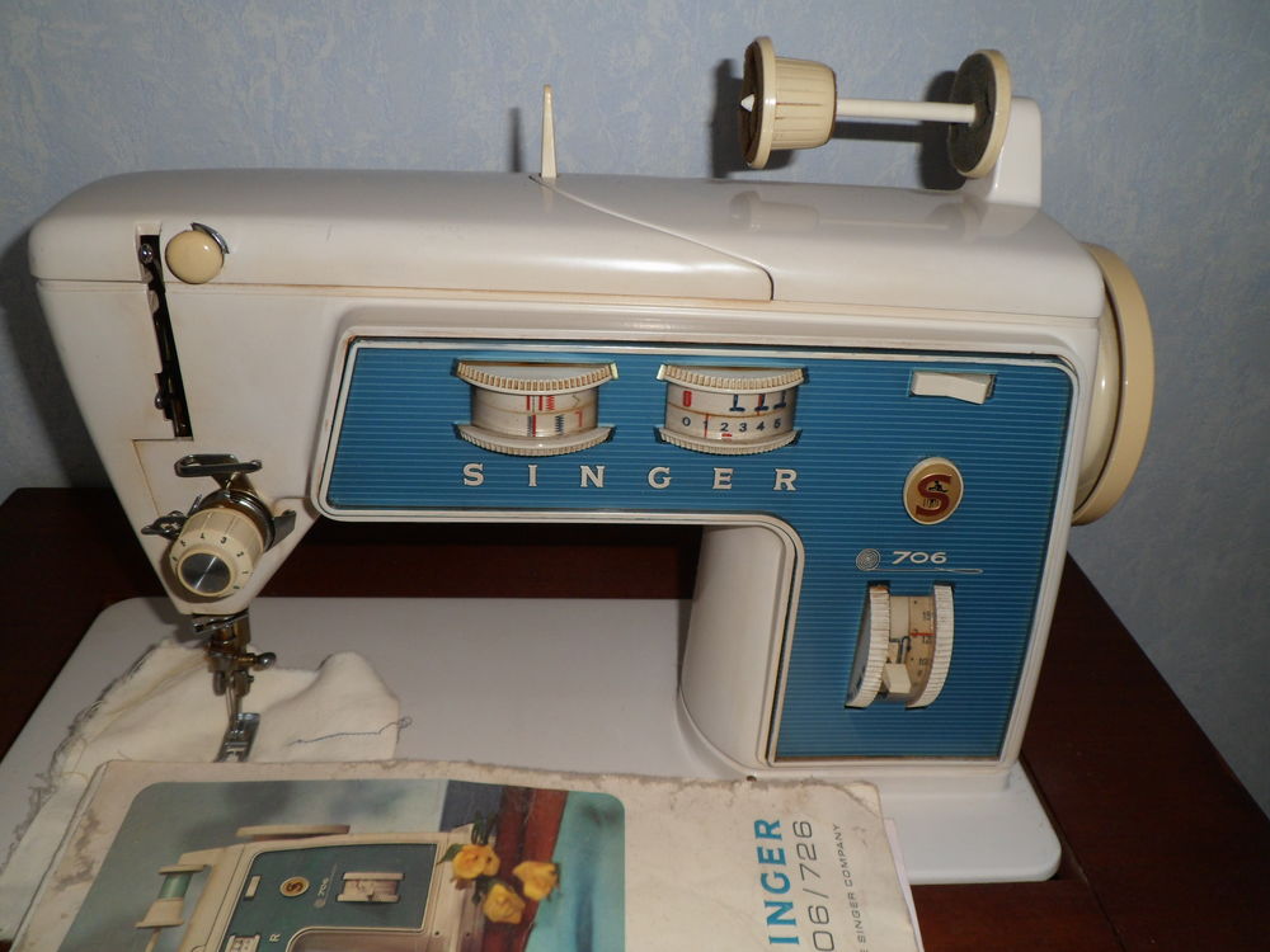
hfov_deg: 65.3
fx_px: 991
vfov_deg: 51.4
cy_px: 476
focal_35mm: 27
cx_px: 635
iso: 100
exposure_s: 1/30
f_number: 3.3
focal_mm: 4.9
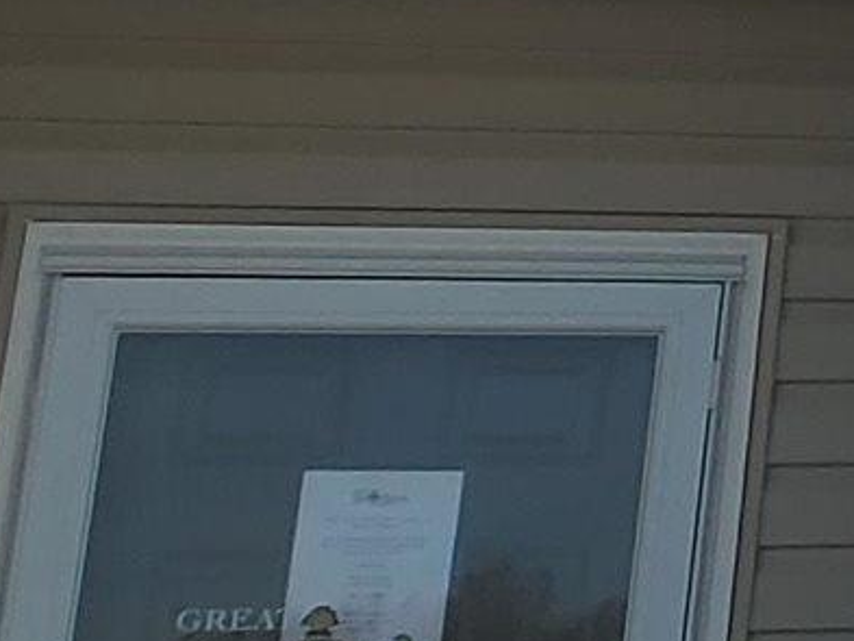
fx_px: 5010
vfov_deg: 7.1
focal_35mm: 203
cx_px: 3240
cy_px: -511
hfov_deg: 7.4
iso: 50
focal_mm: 4.3
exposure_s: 1/1454
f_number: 2.4
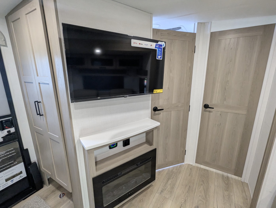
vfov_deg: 78.2
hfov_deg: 94.4
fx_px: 128
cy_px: 104
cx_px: 138
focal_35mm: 16
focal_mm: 2.35
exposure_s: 1/49.3
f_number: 2.2
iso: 331
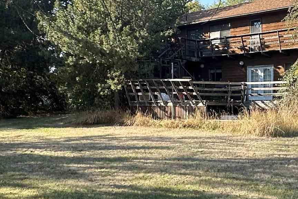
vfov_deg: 25.9
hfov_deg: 37.0
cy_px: 73
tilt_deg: +6.0
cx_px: 232
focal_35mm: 52
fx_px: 430
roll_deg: -0.7
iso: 40
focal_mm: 2.22
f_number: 2.2
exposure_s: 1/779
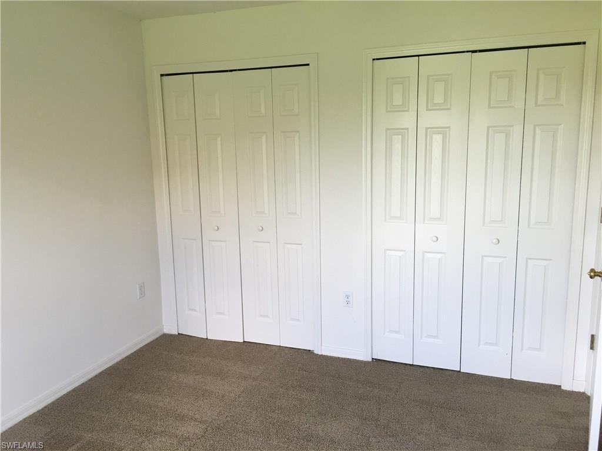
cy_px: 226
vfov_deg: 48.2
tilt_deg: -6.3
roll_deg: +1.4
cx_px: 301
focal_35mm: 29
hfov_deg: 61.7
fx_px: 504
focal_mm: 4.15
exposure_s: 1/40
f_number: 2.2
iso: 25
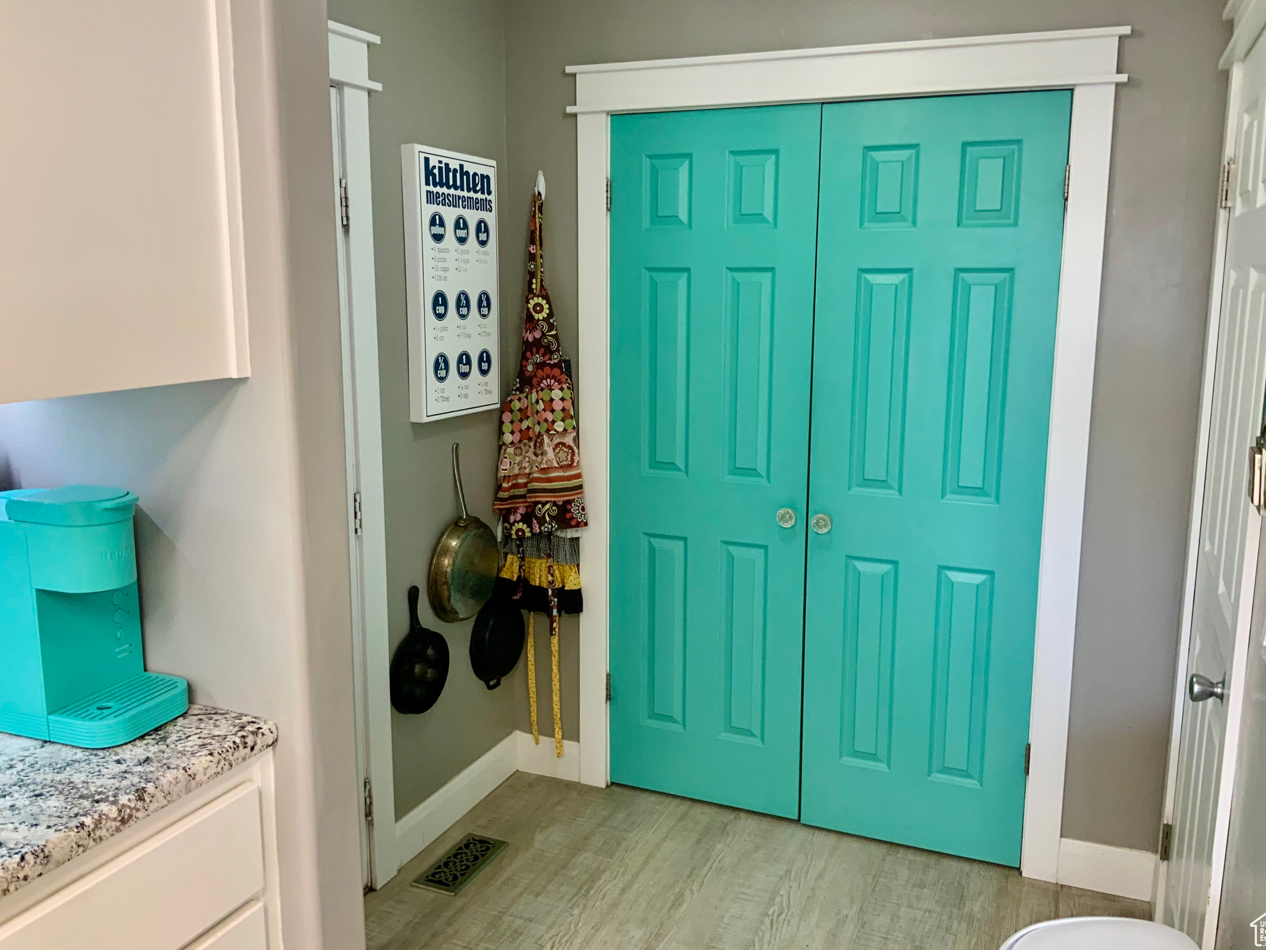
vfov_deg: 46.8
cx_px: 642
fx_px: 1097
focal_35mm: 30
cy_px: 465
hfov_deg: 60.0
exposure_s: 1/60
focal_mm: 3
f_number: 1.8
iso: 100
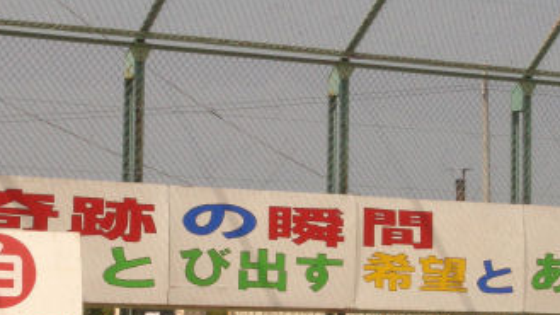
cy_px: 135
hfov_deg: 12.8
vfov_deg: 7.2
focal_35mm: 168
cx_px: 184
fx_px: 2494
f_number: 7
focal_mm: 14.6
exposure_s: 1/1000
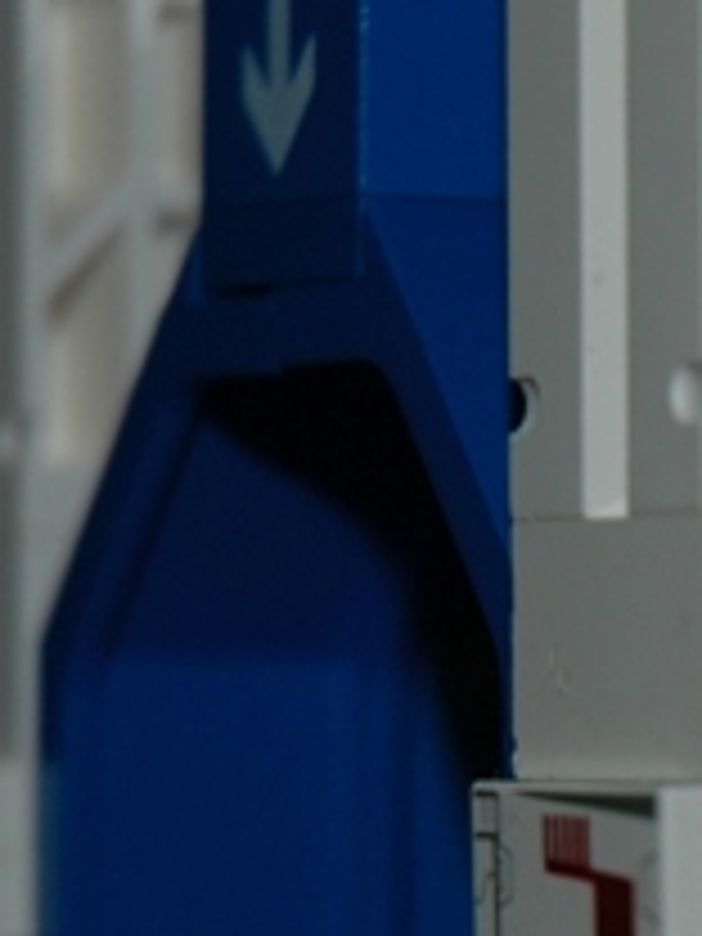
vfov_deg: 5.1
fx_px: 10491
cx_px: 1120
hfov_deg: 3.8
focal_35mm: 388
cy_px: 994
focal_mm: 70
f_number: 4.5
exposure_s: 1/60
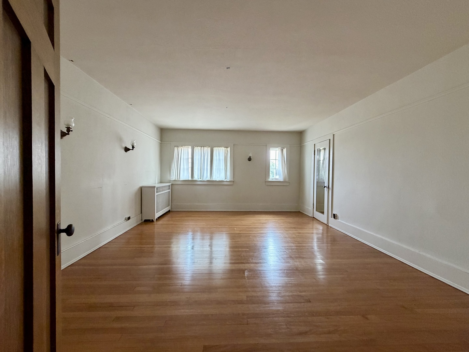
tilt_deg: -1.2
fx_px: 190
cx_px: 234
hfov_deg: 102.1
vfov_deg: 85.7
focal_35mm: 14
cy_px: 176
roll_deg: -0.8
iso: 320
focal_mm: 2.22
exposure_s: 1/71
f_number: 2.2
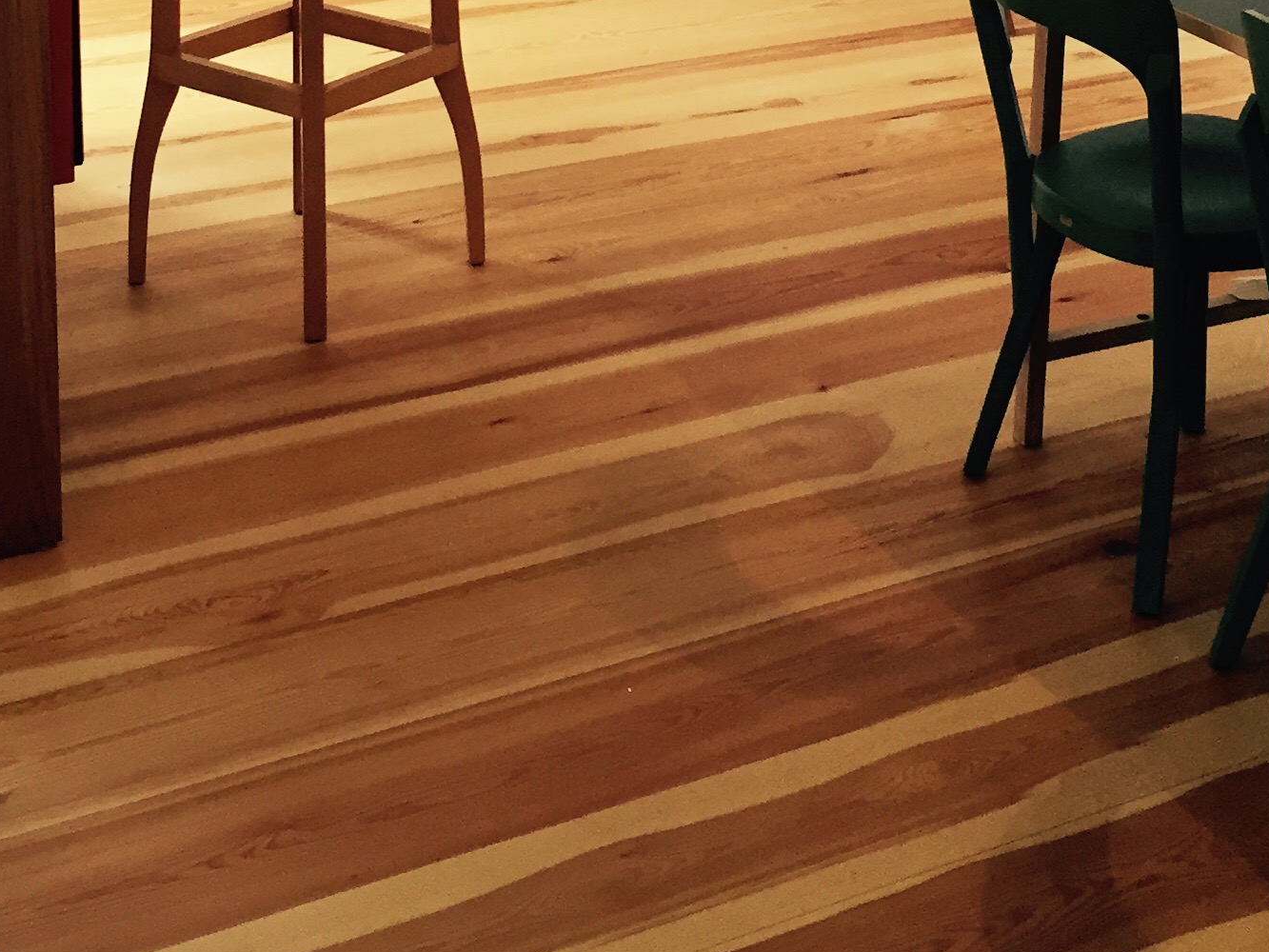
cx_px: 802
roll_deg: -3.1
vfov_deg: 19.5
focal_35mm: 71
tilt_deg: -12.0
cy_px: -192
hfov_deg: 27.3
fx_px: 2603
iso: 80
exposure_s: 1/30
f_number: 2.2
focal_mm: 4.15
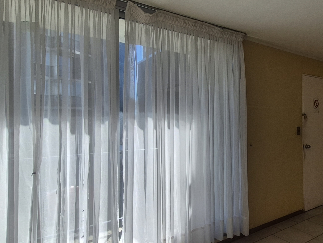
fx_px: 233
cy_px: 111
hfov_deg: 67.1
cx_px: 220
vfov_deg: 54.8
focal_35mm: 25
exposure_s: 1/816
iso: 50
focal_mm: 1.74
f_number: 2.2
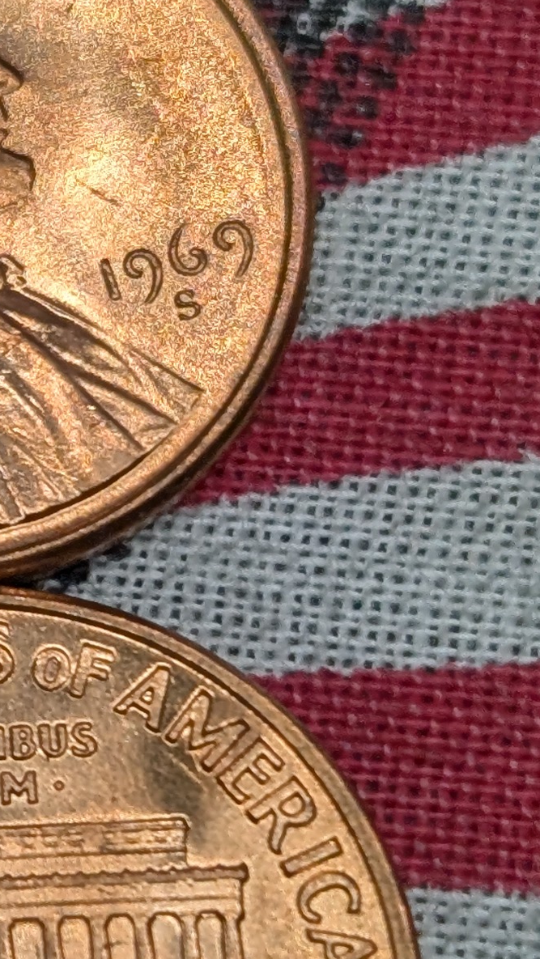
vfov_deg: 11.7
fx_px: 4681
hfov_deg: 6.5
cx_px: -354
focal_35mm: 184
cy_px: 487
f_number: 1.68
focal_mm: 6.9
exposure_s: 1/209
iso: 20
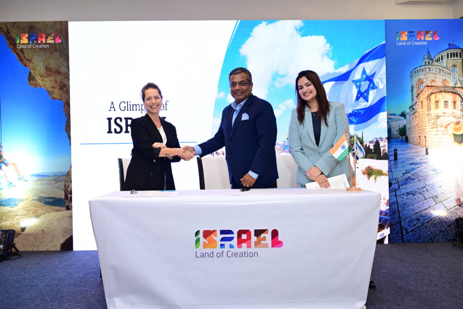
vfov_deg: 38.9
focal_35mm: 34
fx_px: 437
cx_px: 232
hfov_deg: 55.8
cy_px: 154
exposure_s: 1/200
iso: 1600
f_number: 4.5
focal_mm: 34
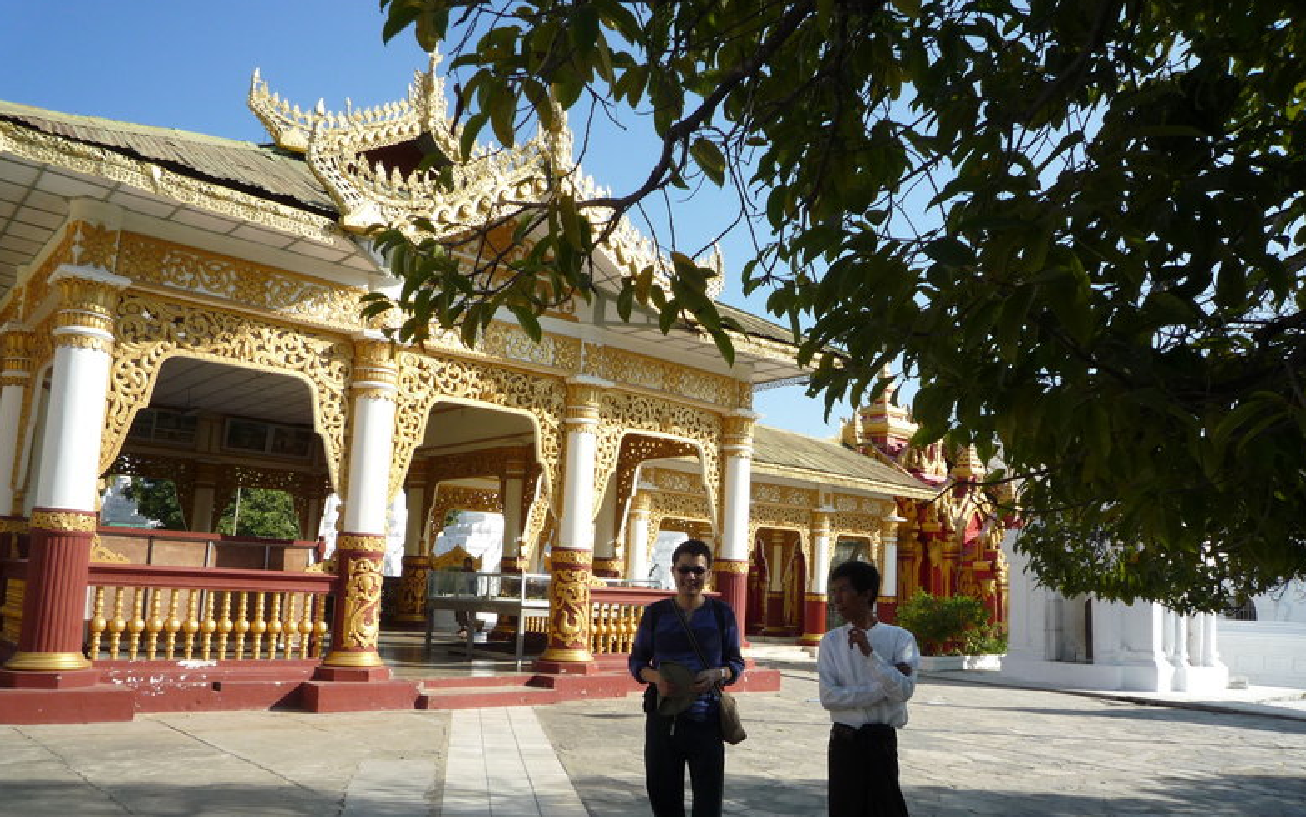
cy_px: 489
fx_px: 961
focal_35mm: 27
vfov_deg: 45.8
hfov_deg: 68.4
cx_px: 660
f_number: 4
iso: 100
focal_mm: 4.4
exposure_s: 1/640
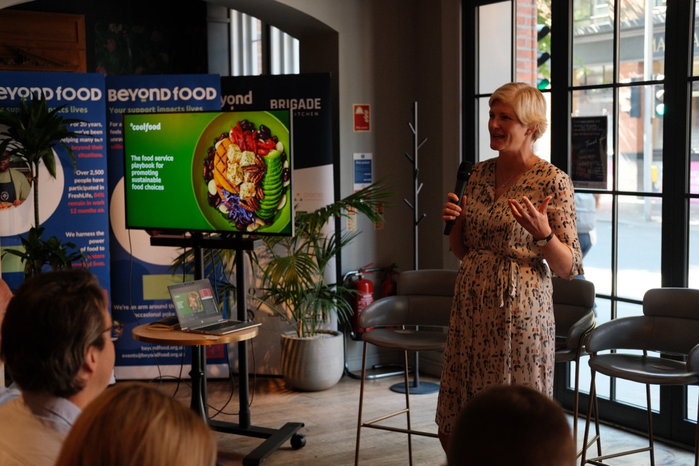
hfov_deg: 37.5
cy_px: 233
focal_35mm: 53
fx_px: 1029
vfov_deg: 25.5
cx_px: 350
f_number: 2.8
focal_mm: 35
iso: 1000
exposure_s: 1/125
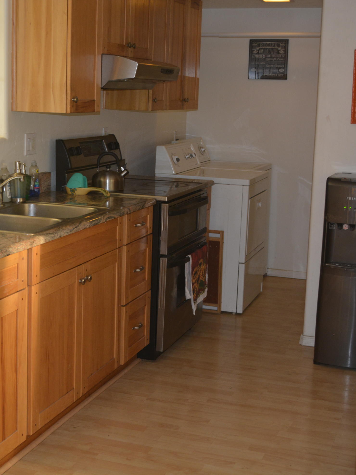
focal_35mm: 57
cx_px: 153
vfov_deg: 33.8
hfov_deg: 25.6
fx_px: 782
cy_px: 236
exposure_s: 1/125
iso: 400
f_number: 4.2
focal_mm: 26
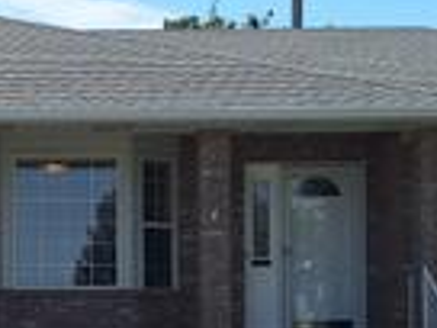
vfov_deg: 13.5
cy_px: 338
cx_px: -16
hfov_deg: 17.7
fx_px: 1363
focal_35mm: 108
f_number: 1.8
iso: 40
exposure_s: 1/3521
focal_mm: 5.54
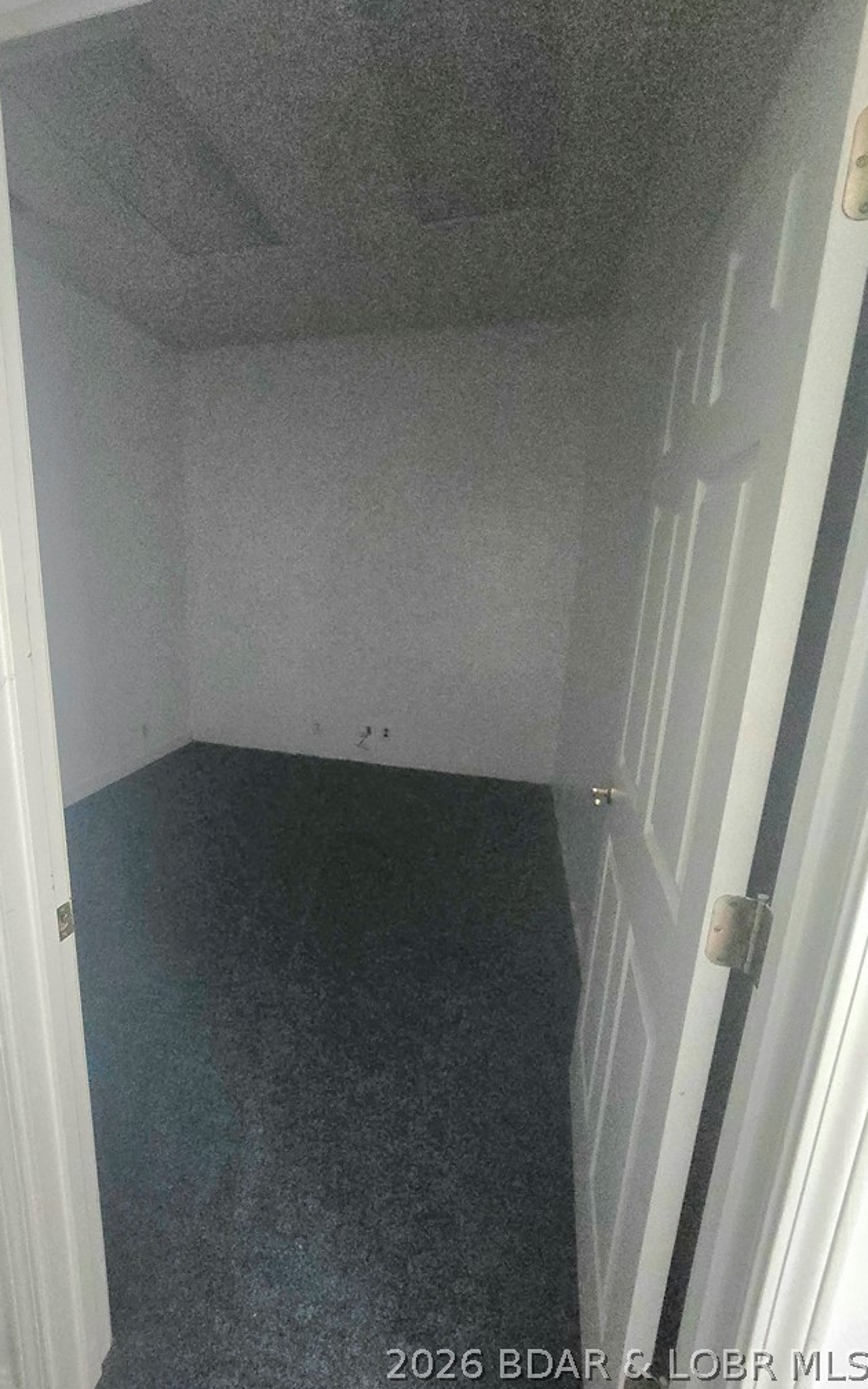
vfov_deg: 105.3
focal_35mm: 14
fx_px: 530
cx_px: 349
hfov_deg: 77.8
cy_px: 690
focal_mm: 2.2
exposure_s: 1/24
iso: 1600
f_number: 2.2
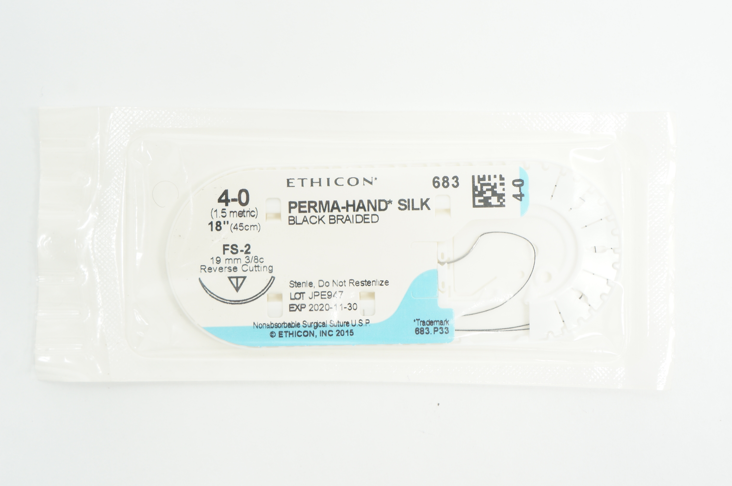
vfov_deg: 29.8
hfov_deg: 43.6
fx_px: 914
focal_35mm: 45
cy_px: 243
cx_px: 366
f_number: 8
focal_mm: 30
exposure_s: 1/15
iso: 400
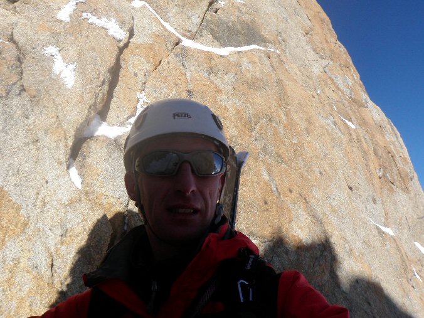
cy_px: 159
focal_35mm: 28
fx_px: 343
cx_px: 212
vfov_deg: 49.7
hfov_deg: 63.4
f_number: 5
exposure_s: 1/250
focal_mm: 5
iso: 50
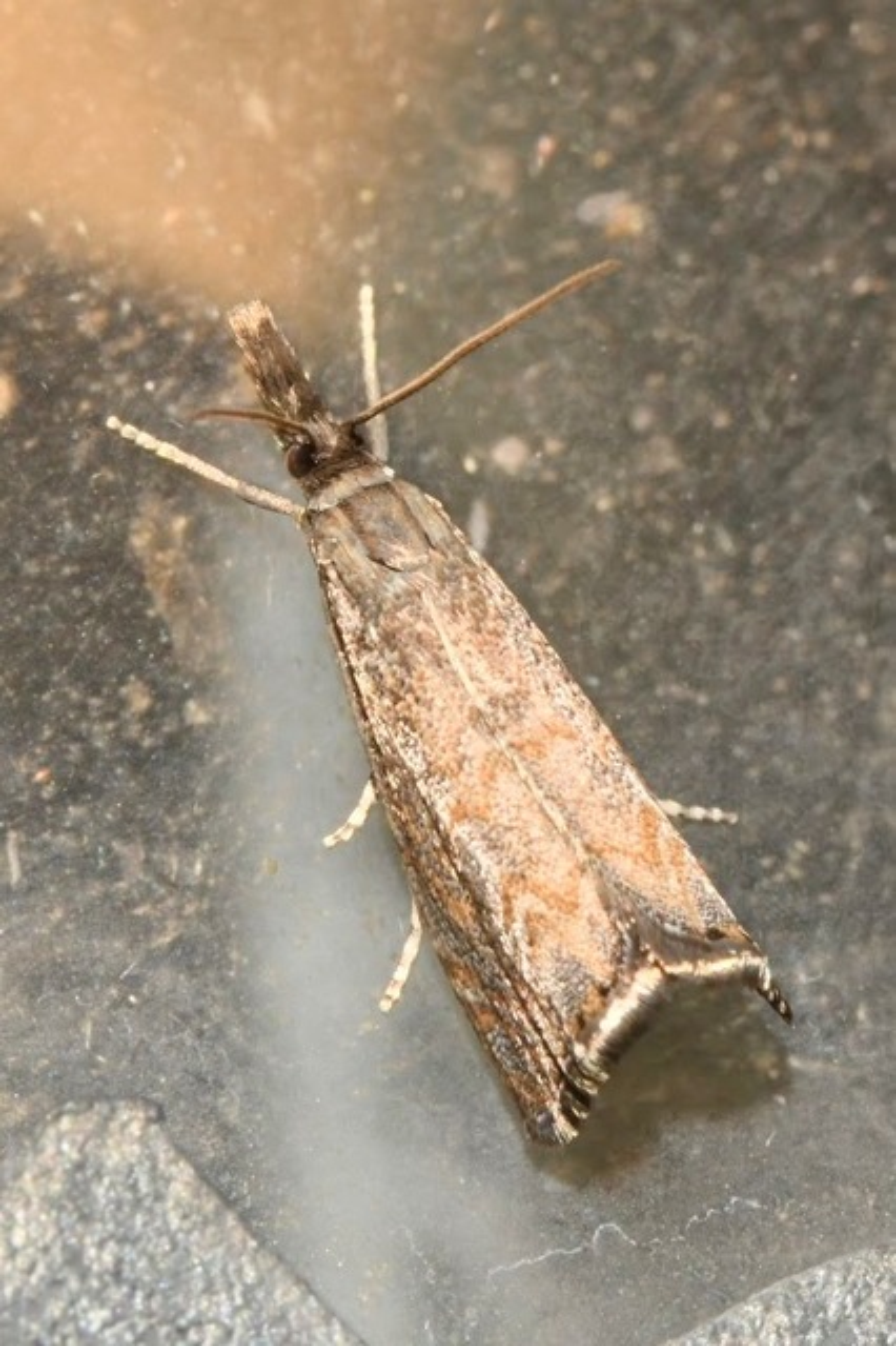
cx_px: 448
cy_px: 673
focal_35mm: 158
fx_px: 5886
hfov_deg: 8.7
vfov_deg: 13.0
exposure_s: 1/60
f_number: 32
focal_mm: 105
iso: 250
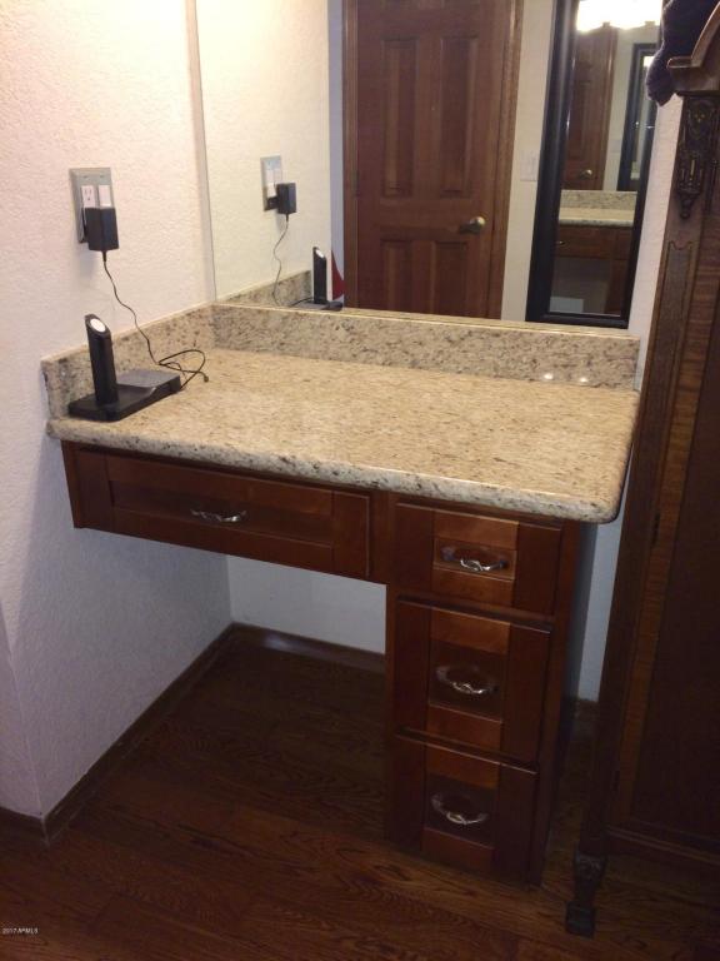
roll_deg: +0.8
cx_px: 360
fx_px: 804
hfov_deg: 48.2
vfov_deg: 61.7
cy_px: 480
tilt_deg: -24.4
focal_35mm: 29
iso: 40
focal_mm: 4.15
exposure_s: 1/30
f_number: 2.2
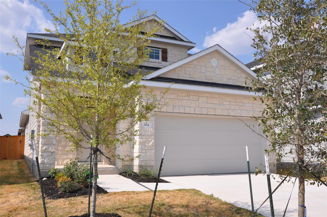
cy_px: 108
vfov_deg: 39.9
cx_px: 164
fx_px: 299
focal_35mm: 33
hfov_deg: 57.3
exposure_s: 1/400
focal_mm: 22
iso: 200
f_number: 10
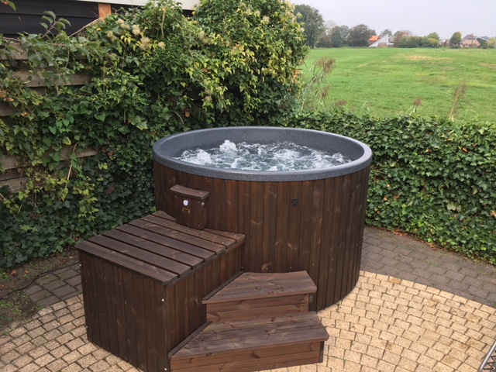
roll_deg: +0.3
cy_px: 186
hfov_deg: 61.7
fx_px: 416
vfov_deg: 48.2
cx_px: 248
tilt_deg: -17.8
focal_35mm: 29
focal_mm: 4.15
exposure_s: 1/306
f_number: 2.2
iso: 25
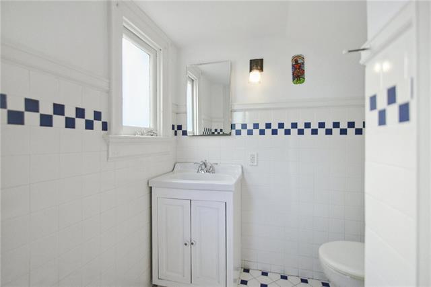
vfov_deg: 73.7
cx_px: 216
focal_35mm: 16
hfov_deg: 96.8
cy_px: 144
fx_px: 191
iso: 3200
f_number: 2.8
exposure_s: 1/250
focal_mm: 16
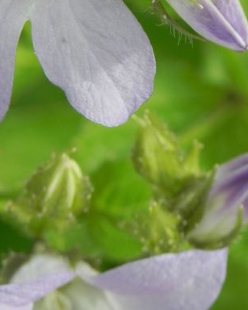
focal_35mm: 293
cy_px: -2
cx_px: 65
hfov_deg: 5.3
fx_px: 2689
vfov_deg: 6.6
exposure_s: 1/500
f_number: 5
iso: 160
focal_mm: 25.7
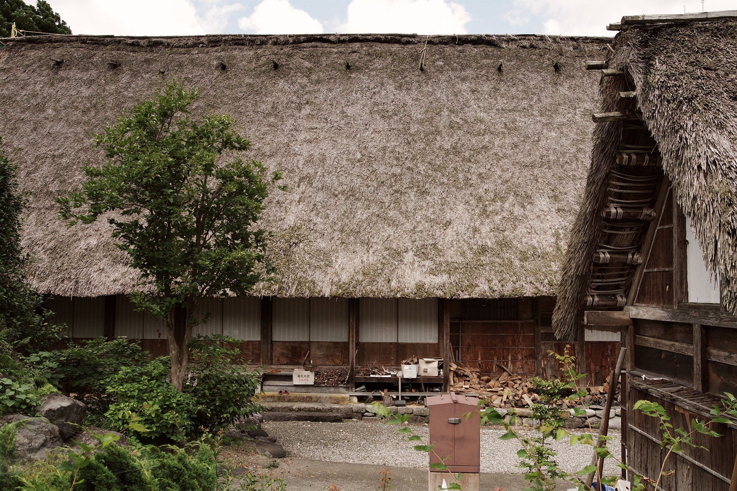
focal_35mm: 30
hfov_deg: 61.9
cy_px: 246
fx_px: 614
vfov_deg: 43.6
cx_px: 368
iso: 400
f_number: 7.1
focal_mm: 20
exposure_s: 1/1000
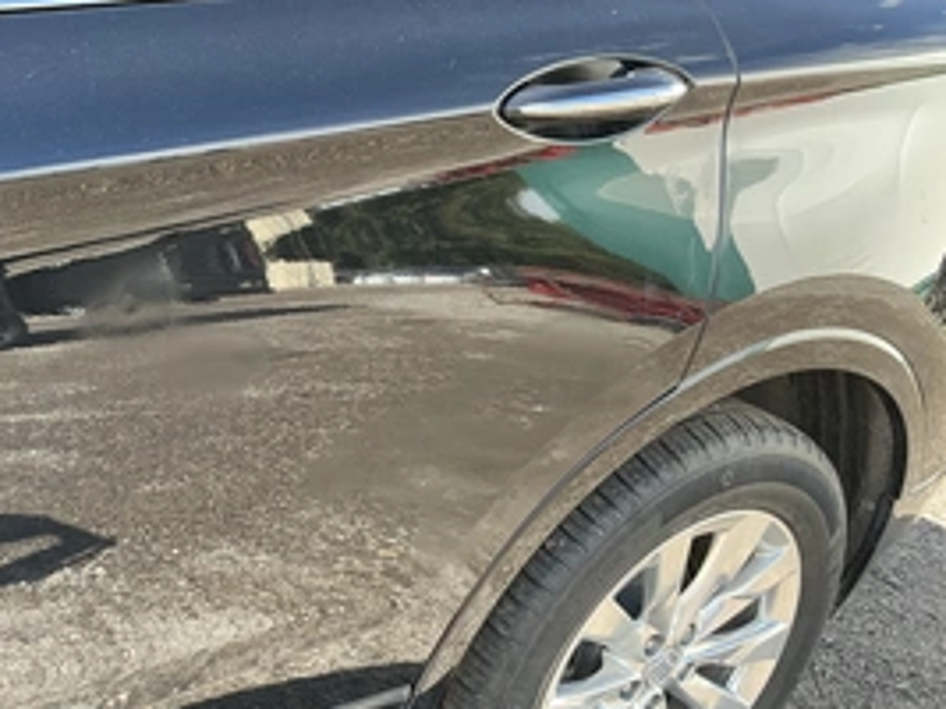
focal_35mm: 42
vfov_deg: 33.9
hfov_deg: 43.5
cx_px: 244
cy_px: 500
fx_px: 1147
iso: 25
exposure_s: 1/143
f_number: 1.8
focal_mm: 3
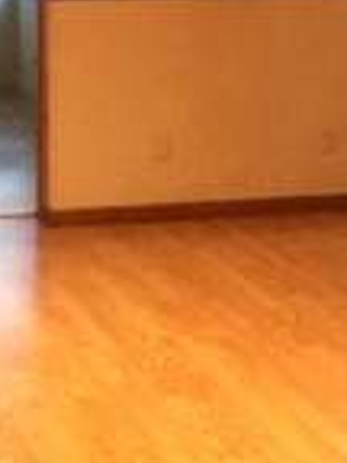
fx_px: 1724
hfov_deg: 11.3
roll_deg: -1.1
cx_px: 424
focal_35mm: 129
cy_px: 23
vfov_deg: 15.1
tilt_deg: -4.1
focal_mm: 4.15
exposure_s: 1/20
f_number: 2.2
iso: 250
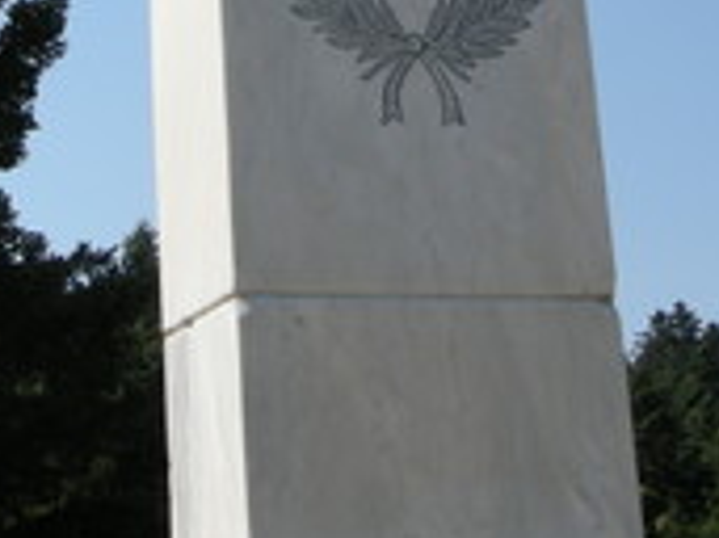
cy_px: -160
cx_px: 404
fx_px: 2096
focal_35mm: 101
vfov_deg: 14.1
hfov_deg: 19.5
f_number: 6.1
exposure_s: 1/272
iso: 64
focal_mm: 7.5
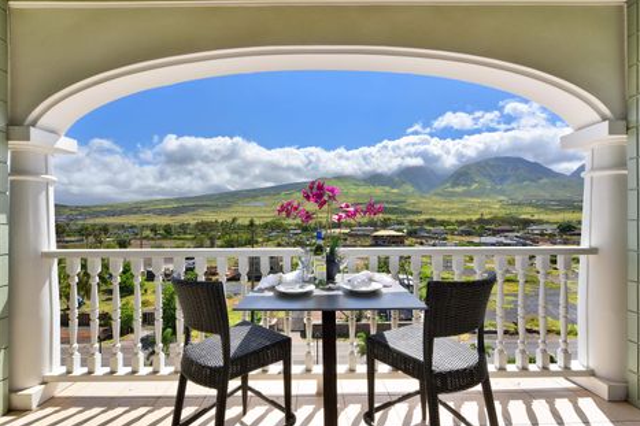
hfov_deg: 100.4
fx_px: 267
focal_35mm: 15
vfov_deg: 77.3
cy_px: 220
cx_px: 318
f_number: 13
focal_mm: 14
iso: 100
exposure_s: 1/200
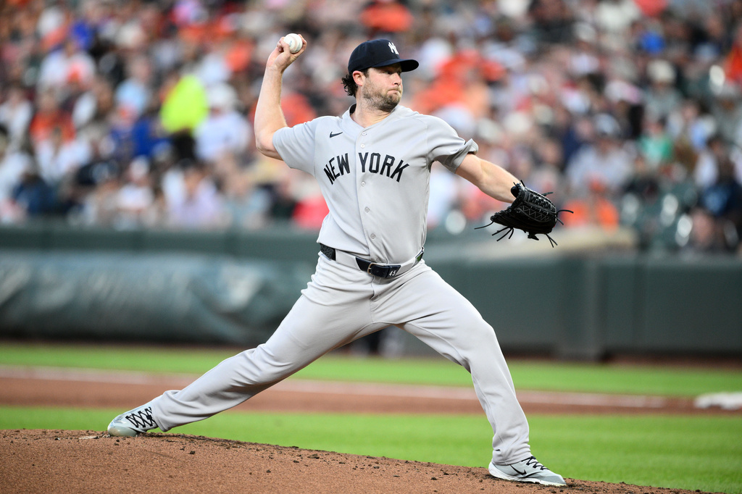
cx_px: 371
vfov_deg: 3.4
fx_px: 8241
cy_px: 247
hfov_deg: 5.2
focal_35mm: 400
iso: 2500
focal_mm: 400
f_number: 2.8
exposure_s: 1/2500
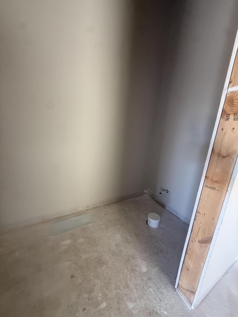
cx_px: 119
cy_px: 158
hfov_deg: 85.7
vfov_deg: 102.1
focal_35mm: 14
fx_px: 128
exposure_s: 1/89
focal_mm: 2.22
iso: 320
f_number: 2.2
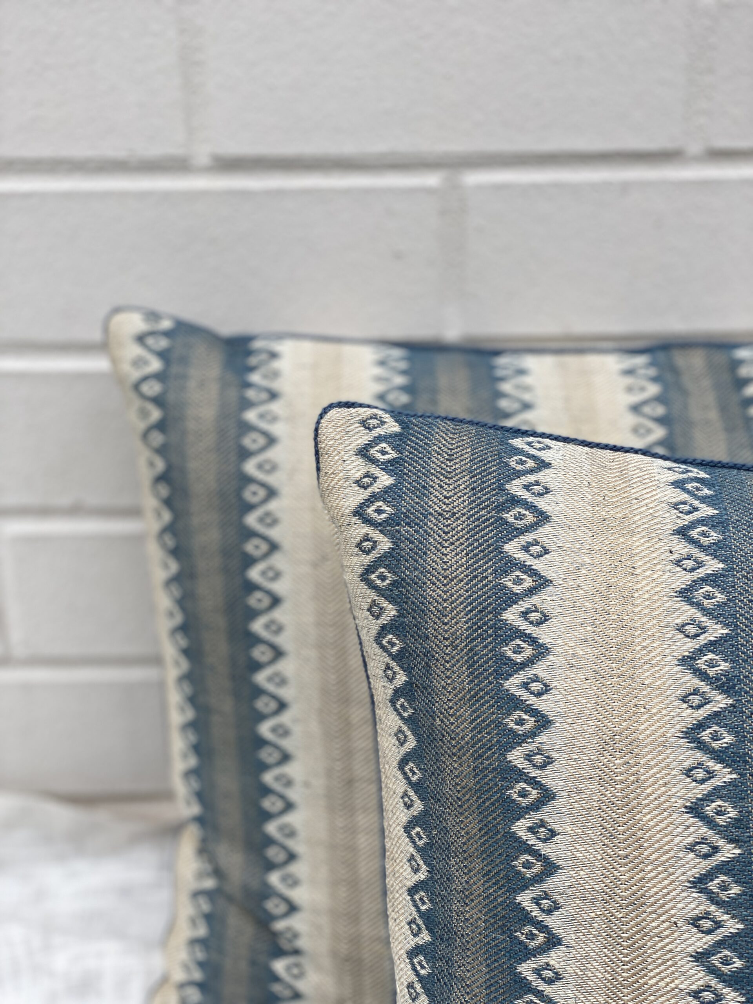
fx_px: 1508
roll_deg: +0.8
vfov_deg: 36.8
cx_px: 376
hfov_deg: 28.0
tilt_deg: -22.4
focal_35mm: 52
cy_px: 502
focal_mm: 6
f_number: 2
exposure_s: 1/144
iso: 20
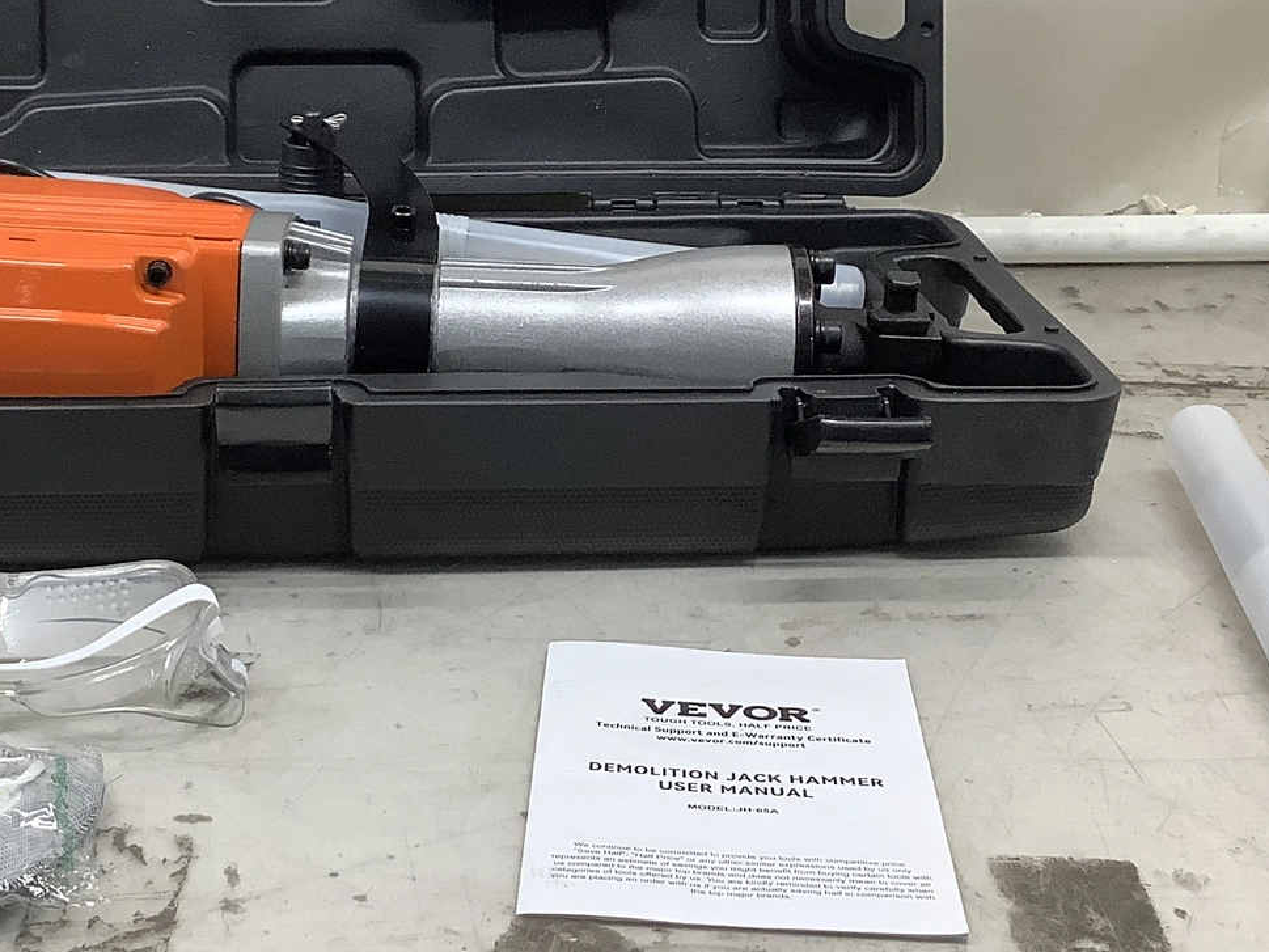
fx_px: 2346
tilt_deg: -15.5
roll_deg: -0.4
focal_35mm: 64
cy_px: 227
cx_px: 460
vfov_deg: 22.7
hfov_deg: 30.1
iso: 64
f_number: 2.4
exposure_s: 1/120
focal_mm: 3.3
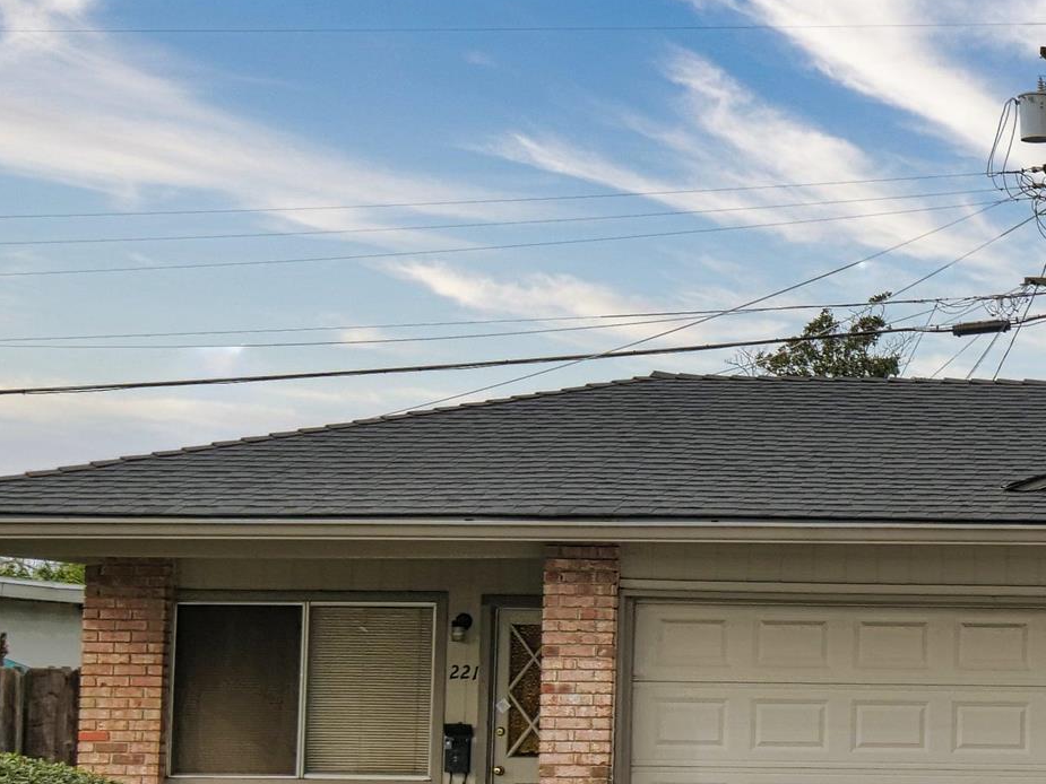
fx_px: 2811
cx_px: 1571
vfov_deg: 15.8
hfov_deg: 18.6
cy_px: 549
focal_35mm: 93
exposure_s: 1/320
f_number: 6.3
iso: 125
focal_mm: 14
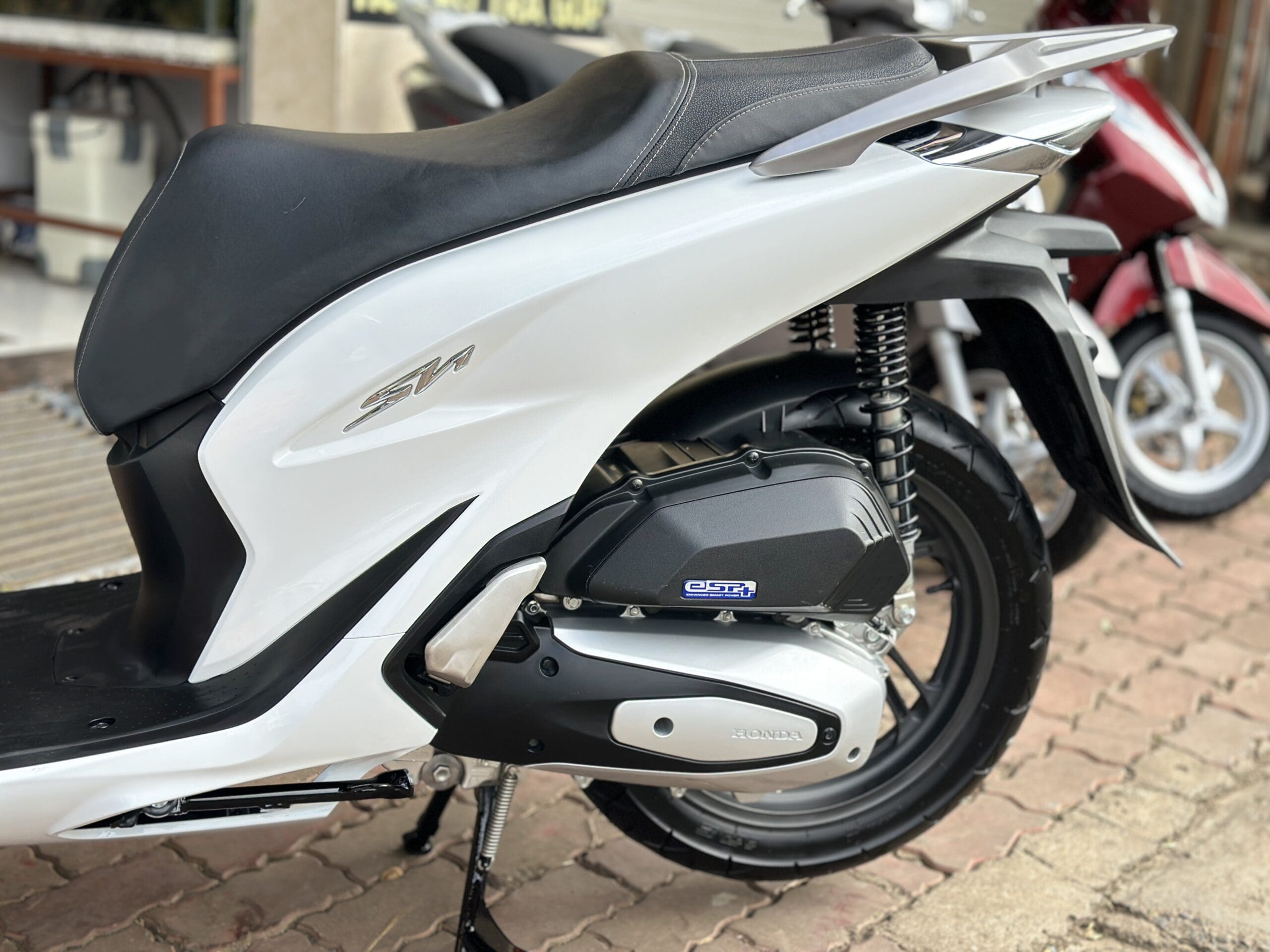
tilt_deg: -13.7
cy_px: 476
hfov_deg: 39.7
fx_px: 1761
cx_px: 635
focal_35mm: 48
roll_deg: -4.6
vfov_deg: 30.3
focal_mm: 6.86
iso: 80
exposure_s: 1/944
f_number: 1.78
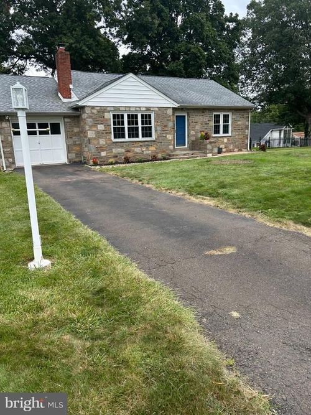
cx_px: 156
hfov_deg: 53.0
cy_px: 208
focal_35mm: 26
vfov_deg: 67.3
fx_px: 312
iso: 50
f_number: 1.5
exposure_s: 1/480
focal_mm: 5.7
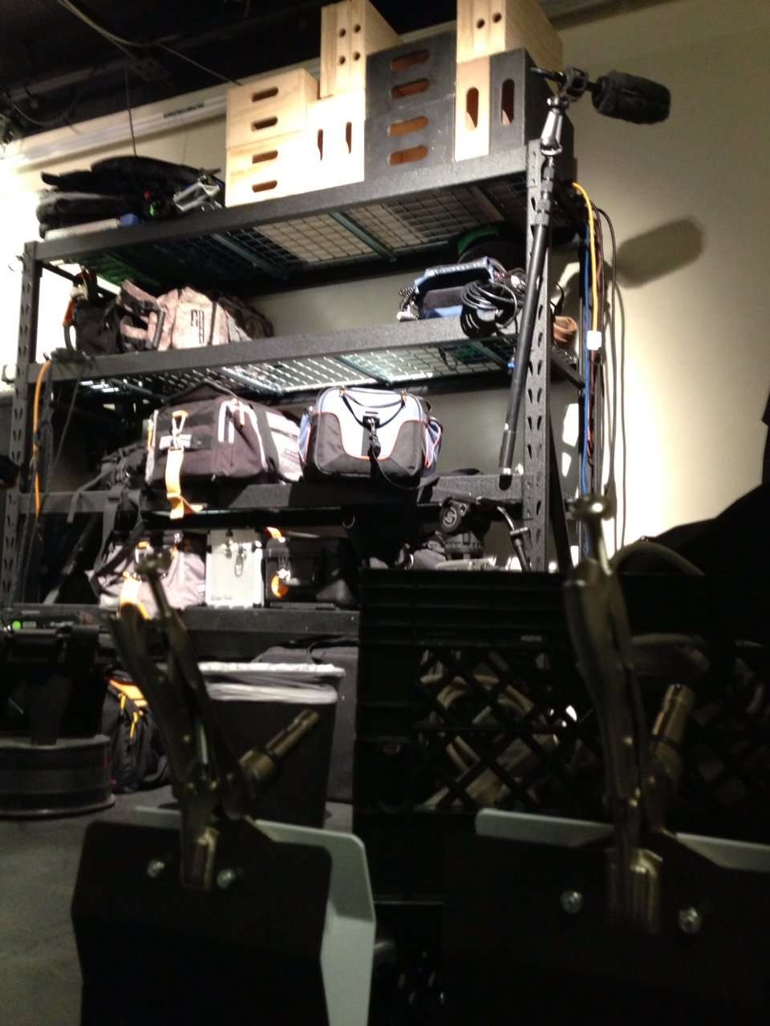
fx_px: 979
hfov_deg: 42.9
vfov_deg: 55.4
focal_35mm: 33
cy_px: 513
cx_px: 385
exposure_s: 1/20
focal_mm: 4.13
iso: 320
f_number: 2.4
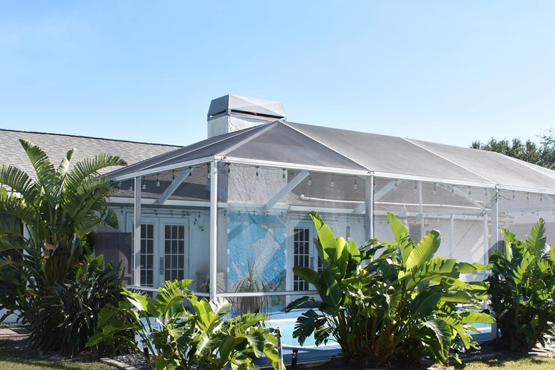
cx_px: 212
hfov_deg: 45.1
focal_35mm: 43
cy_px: 251
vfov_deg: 30.9
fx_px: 663
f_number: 7.1
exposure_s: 1/200
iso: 100
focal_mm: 18
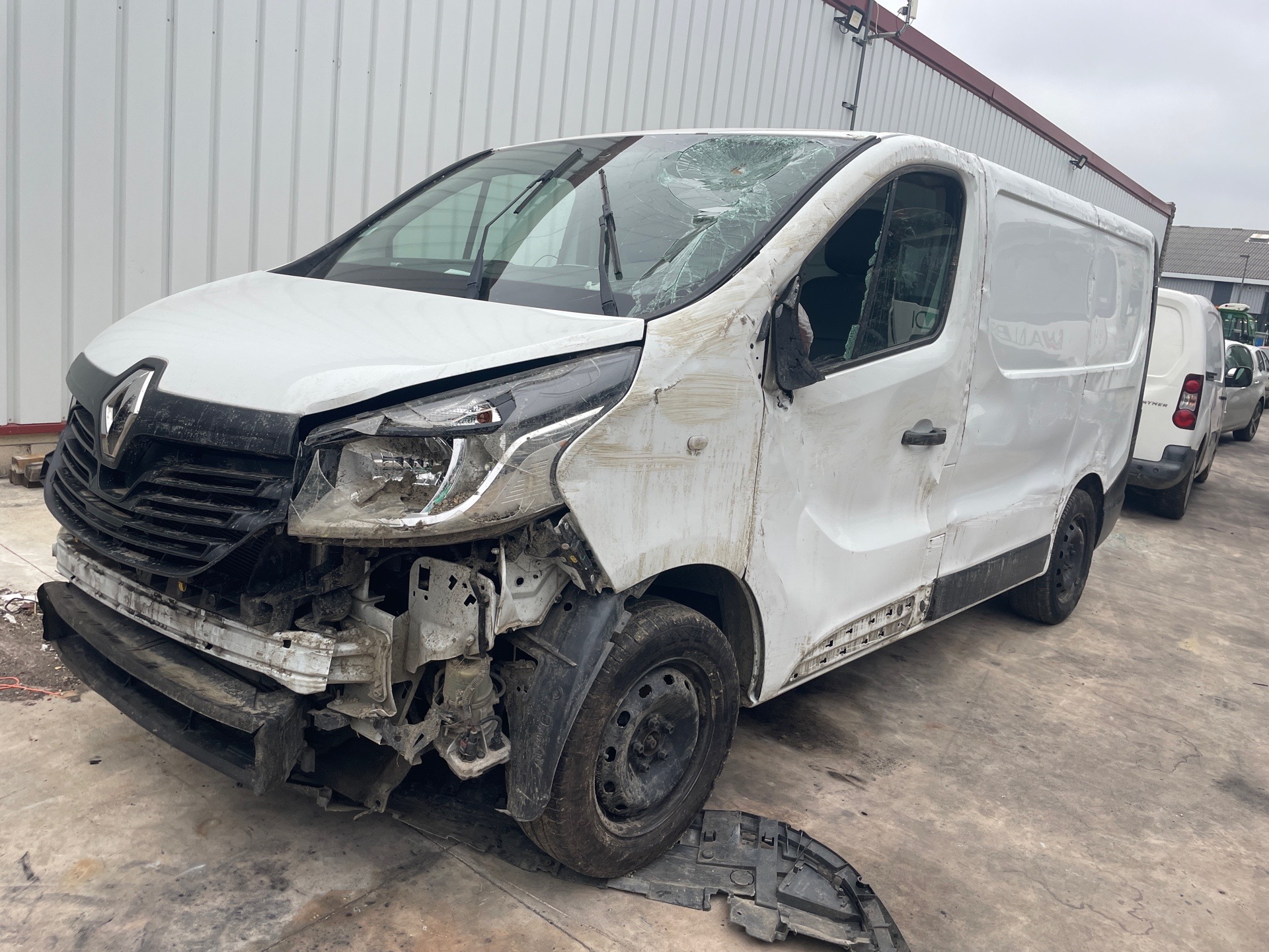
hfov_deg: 67.3
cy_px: 476
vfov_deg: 53.1
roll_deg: -6.7
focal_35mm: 26
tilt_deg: -9.9
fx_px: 953
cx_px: 634
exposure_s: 1/540
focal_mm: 4.2
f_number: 1.6
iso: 32
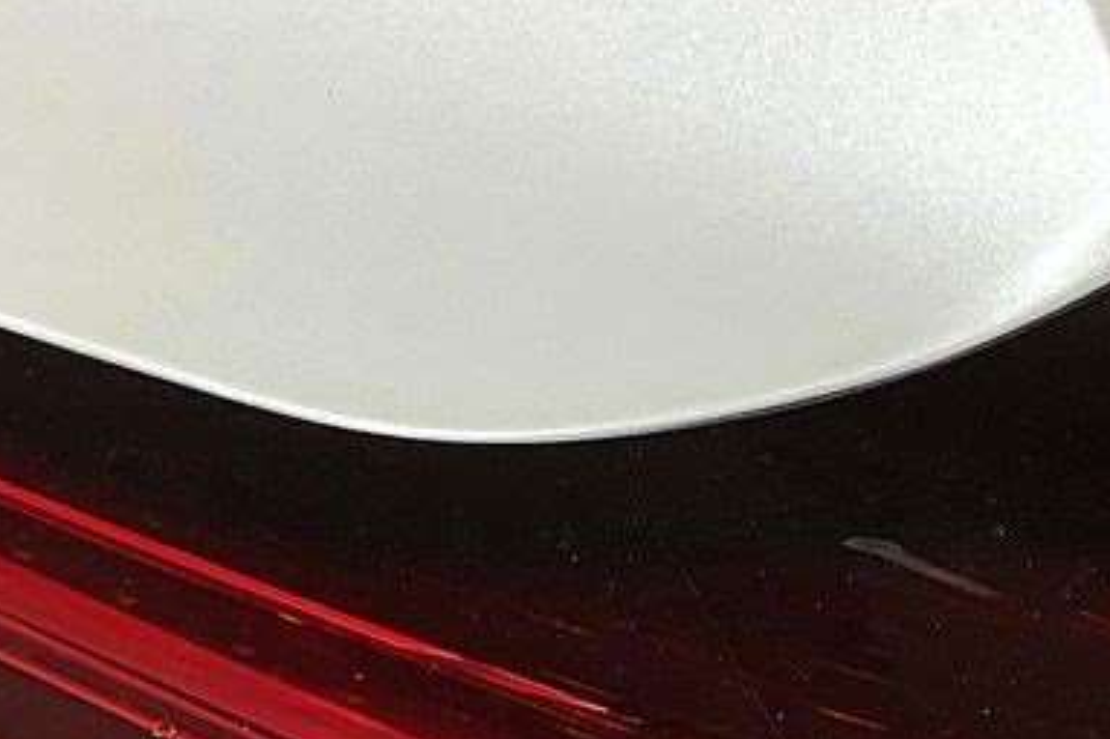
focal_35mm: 126
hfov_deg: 16.3
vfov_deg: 10.7
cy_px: 823
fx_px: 3883
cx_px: 580
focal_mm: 3
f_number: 1.8
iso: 25
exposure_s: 1/122
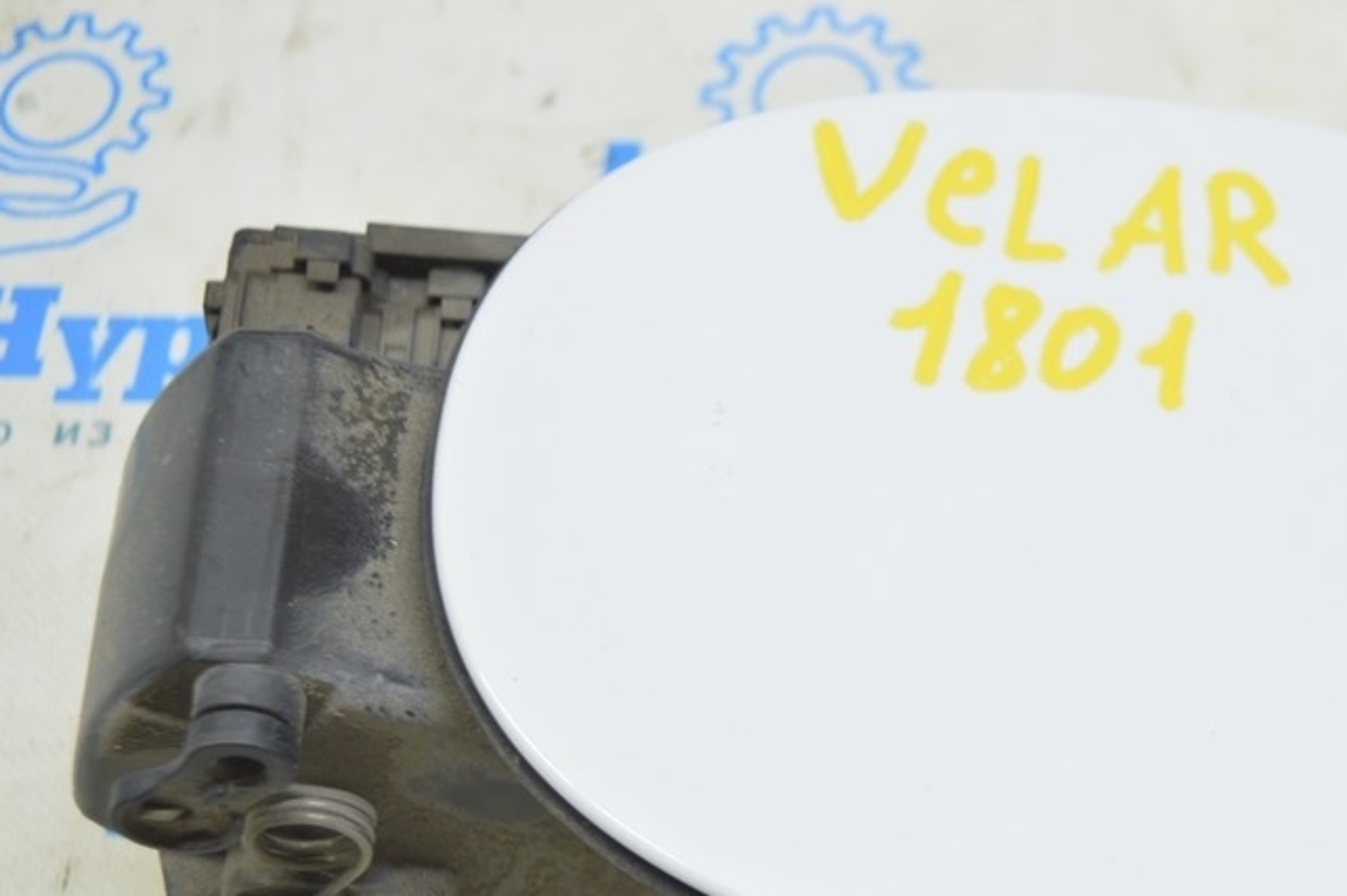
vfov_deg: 20.1
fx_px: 2505
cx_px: 1007
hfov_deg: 29.6
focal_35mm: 67
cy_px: 660
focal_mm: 28
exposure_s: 1/20
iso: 400
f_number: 5.6
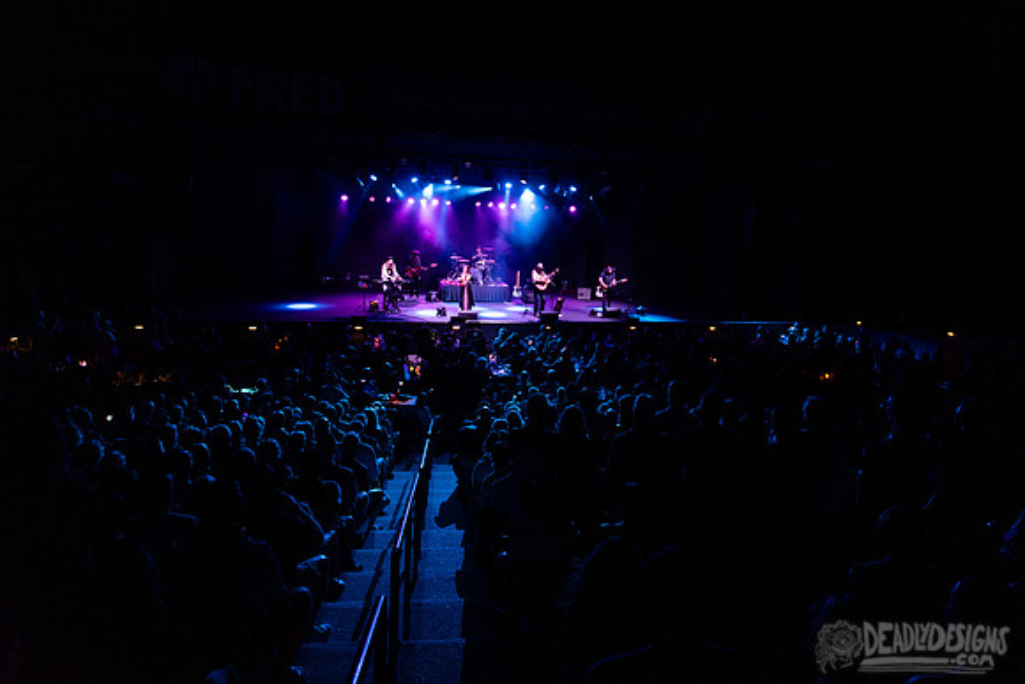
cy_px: 291
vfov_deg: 46.9
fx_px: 786
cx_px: 575
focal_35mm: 28
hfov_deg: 66.0
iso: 2500
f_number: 3.2
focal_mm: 24
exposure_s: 1/320
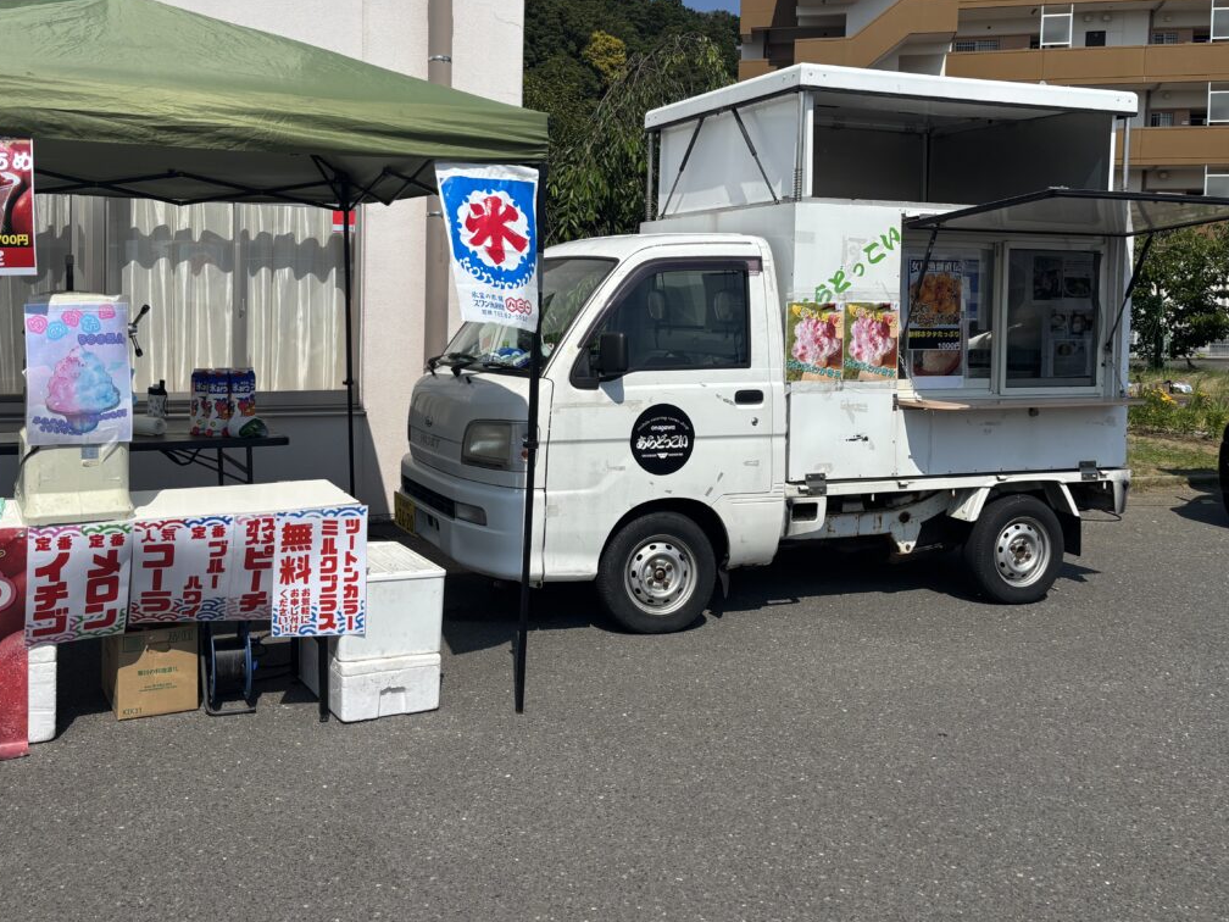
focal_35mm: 33
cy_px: 357
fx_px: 1172
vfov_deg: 42.7
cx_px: 489
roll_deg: -0.8
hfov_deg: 54.9
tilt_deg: -1.8
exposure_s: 1/6711
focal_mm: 5.96
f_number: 1.6
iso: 50
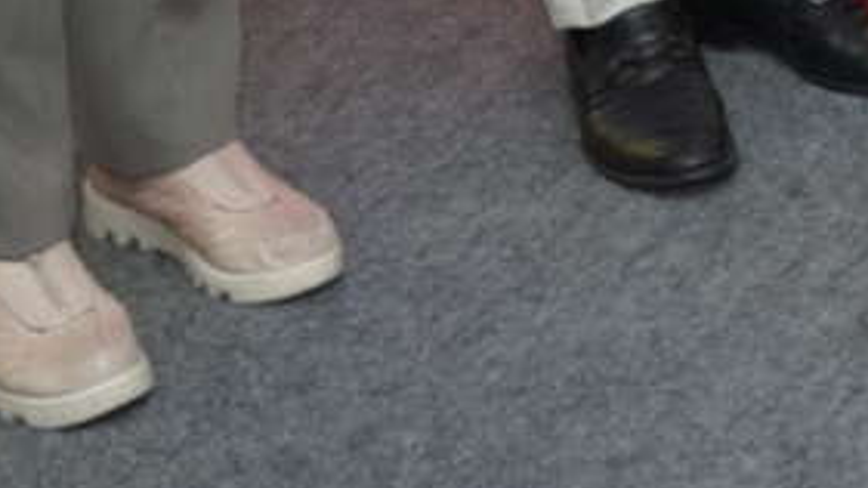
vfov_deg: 7.2
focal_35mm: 149
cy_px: -1018
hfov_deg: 13.2
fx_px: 3429
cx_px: 1495
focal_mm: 26
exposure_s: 1/200
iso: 8000
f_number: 6.7
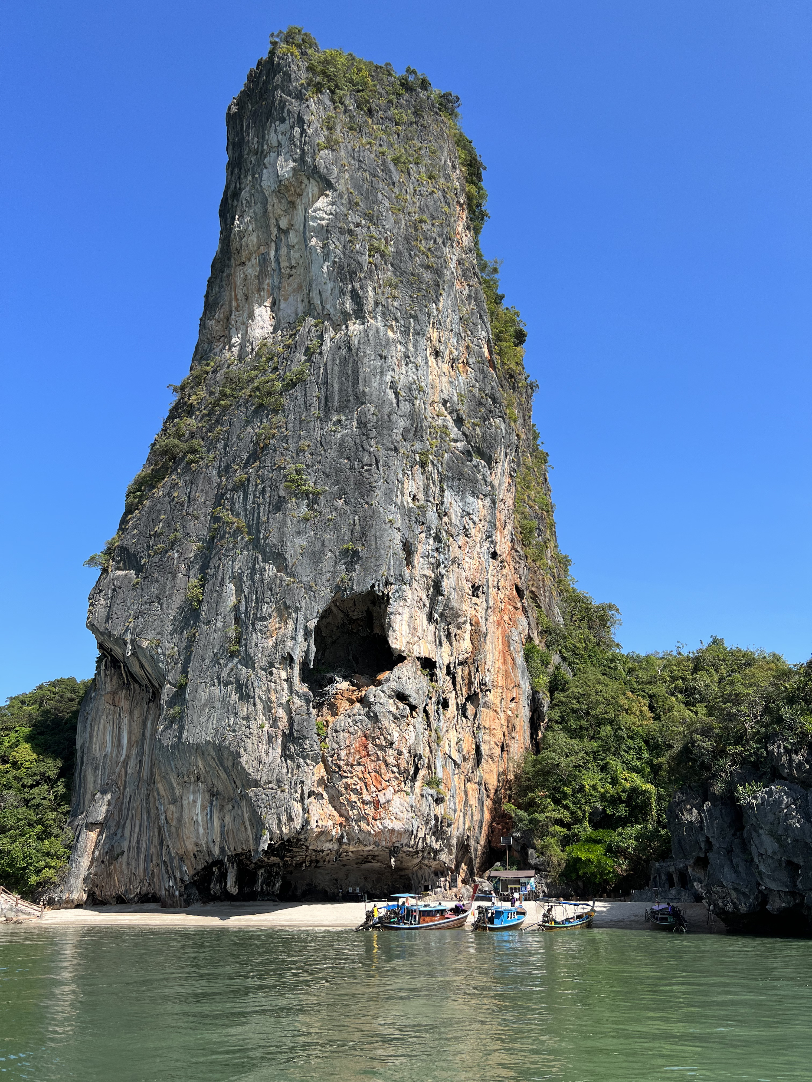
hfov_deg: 53.1
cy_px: 541
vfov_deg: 67.3
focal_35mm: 26
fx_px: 813
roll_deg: +0.2
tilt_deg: +24.5
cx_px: 406
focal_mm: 5.7
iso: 50
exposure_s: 1/3077
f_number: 1.5
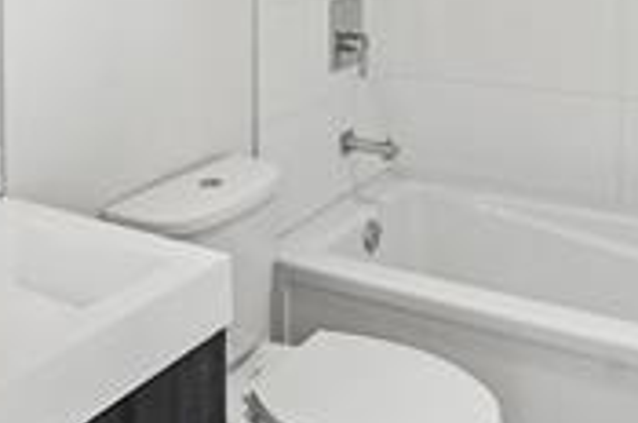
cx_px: 357
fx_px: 778
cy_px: -98
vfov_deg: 26.6
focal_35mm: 44
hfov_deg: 44.5
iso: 5000
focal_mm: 12
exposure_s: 1/60
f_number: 9
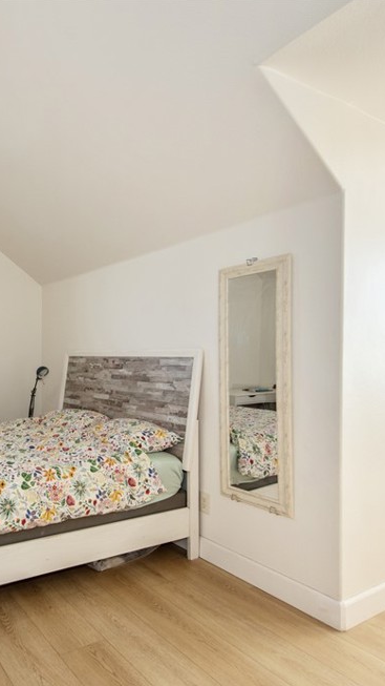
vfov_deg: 78.7
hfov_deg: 44.3
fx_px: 418
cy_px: 356
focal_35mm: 23
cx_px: 27
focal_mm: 14
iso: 640
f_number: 5.6
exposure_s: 1/125
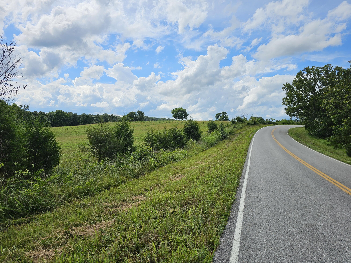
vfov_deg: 58.9
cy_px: 132
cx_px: 176
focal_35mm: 23
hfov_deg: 73.9
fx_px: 233
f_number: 1.7
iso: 10
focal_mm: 6.3
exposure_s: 1/1453
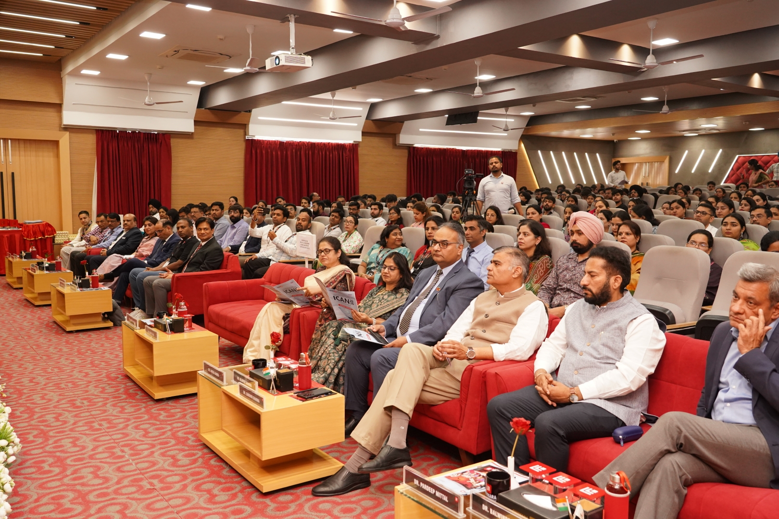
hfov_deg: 60.3
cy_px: 260
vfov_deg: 42.3
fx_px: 671
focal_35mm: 31
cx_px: 390
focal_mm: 31
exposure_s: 1/200
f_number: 5
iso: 2500
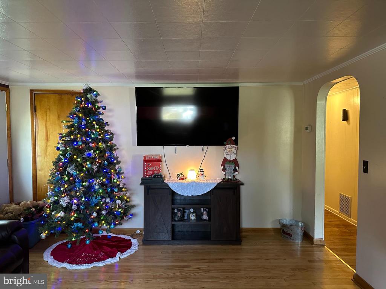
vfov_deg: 56.8
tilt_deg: -1.6
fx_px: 268
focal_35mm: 24
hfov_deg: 71.6
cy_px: 144
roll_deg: -0.2
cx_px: 193
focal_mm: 6.86
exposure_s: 1/60
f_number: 1.78
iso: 500
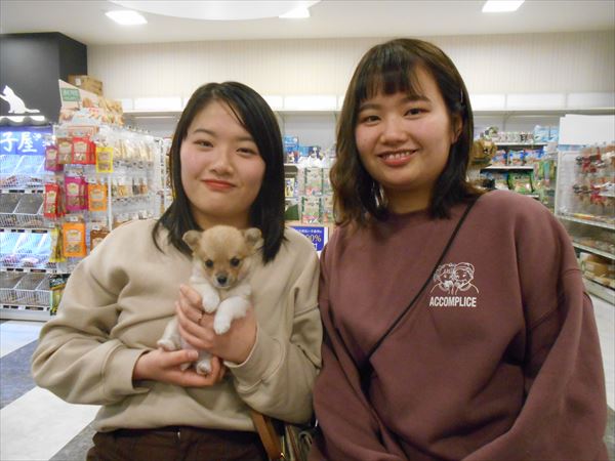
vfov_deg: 53.1
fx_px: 462
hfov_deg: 67.3
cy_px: 230
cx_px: 308
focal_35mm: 26
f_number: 3.2
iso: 800
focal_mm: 4.6
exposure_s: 1/100
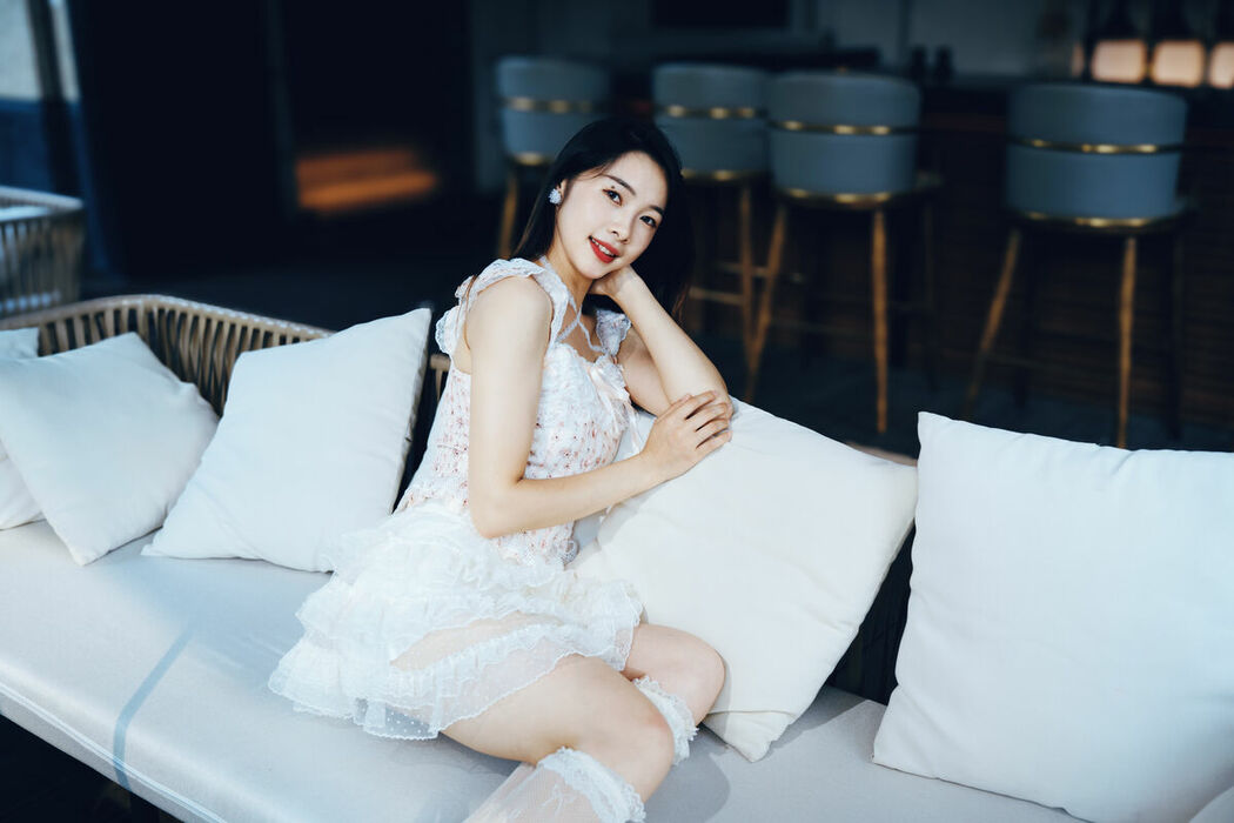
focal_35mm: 35
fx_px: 1200
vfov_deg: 37.9
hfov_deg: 54.4
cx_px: 617
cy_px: 412
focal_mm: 35
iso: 100
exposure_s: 1/250
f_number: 2.8
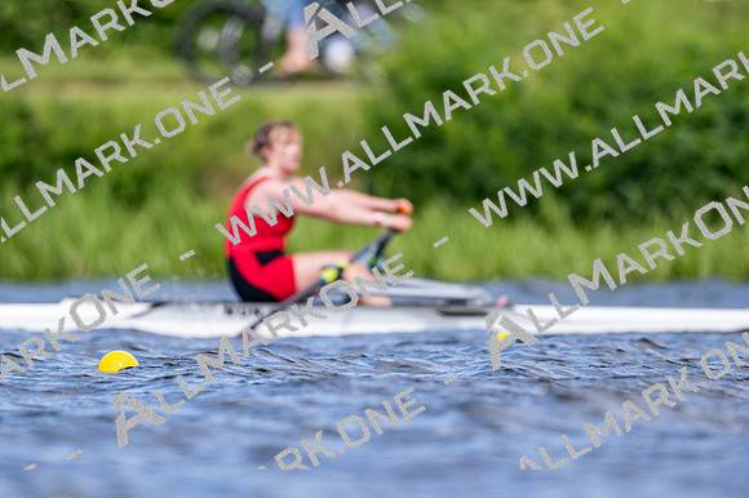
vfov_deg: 1.5
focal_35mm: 900
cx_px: 374
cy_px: 249
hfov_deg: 2.3
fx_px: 18714
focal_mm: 600
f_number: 4
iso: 360
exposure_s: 1/2500
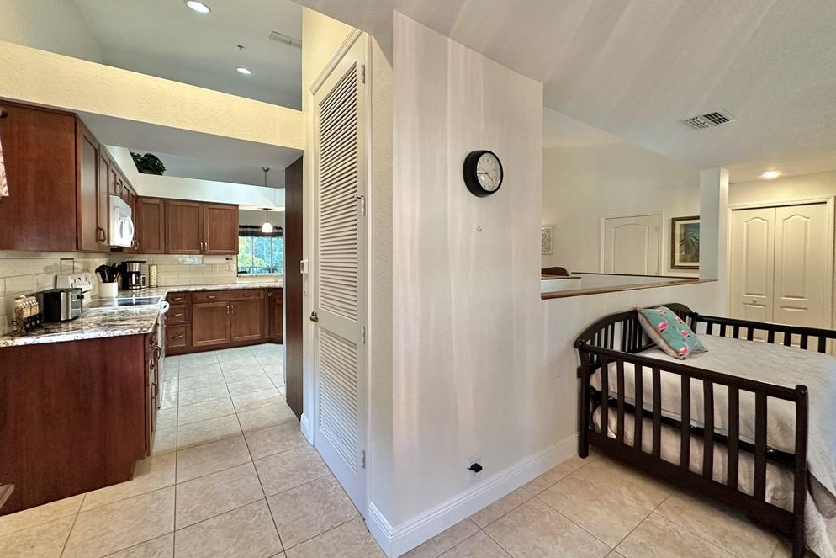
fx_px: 348
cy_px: 264
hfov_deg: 100.4
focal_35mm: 15
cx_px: 413
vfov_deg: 77.3
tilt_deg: -2.1
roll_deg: -1.0
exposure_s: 1/60
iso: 160
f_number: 2.2
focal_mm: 2.22
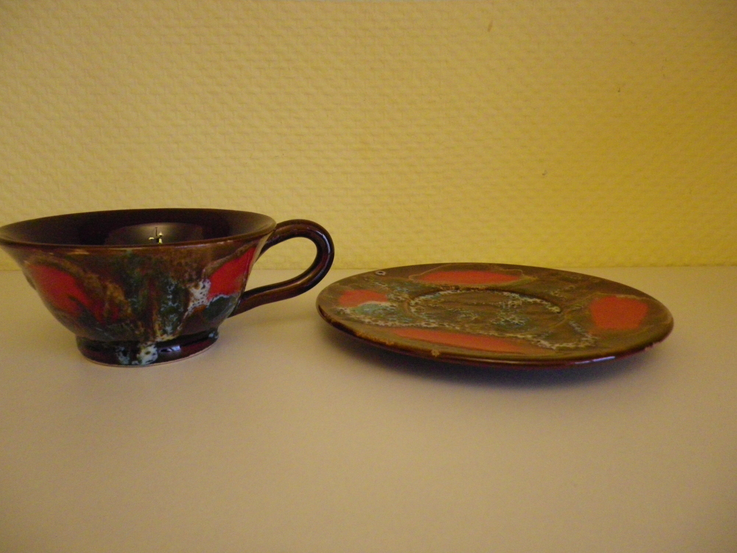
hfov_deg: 63.4
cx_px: 368
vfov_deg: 49.7
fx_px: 596
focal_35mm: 28
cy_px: 276
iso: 500
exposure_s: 1/60
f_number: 2.6
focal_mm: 4.9
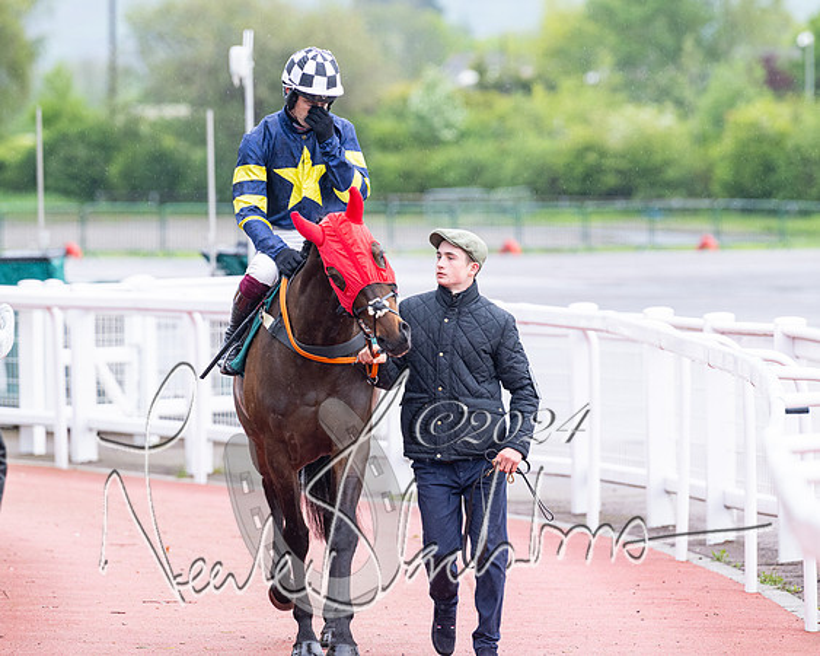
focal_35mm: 302
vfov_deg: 5.1
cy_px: 318
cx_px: 427
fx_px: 7317
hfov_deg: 6.4
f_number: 5
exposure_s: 1/500
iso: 1000
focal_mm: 260
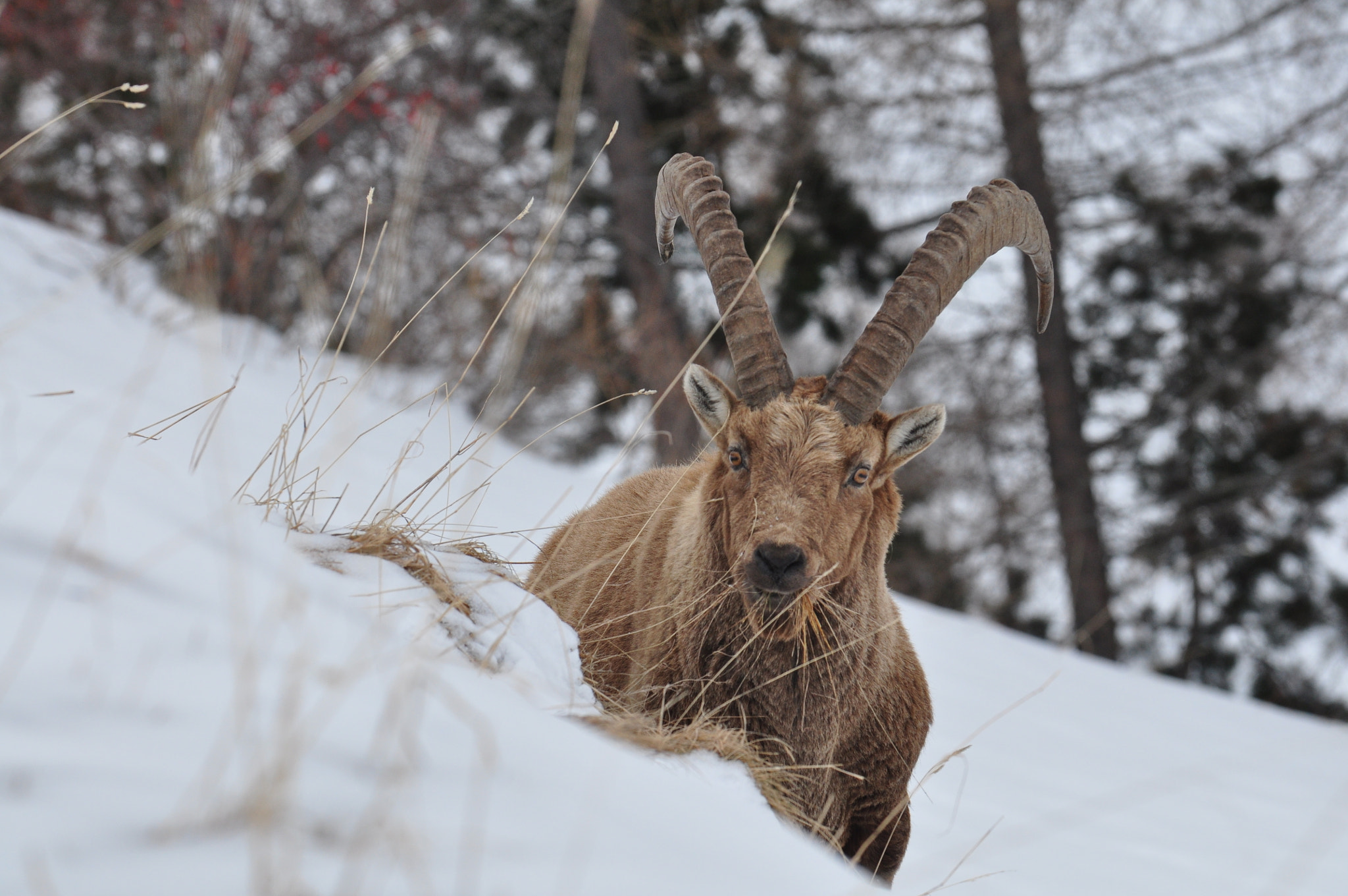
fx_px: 11219
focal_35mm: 300
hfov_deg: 6.9
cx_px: 674
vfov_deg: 4.6
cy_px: 448
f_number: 7.1
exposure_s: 1/800
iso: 400
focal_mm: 200
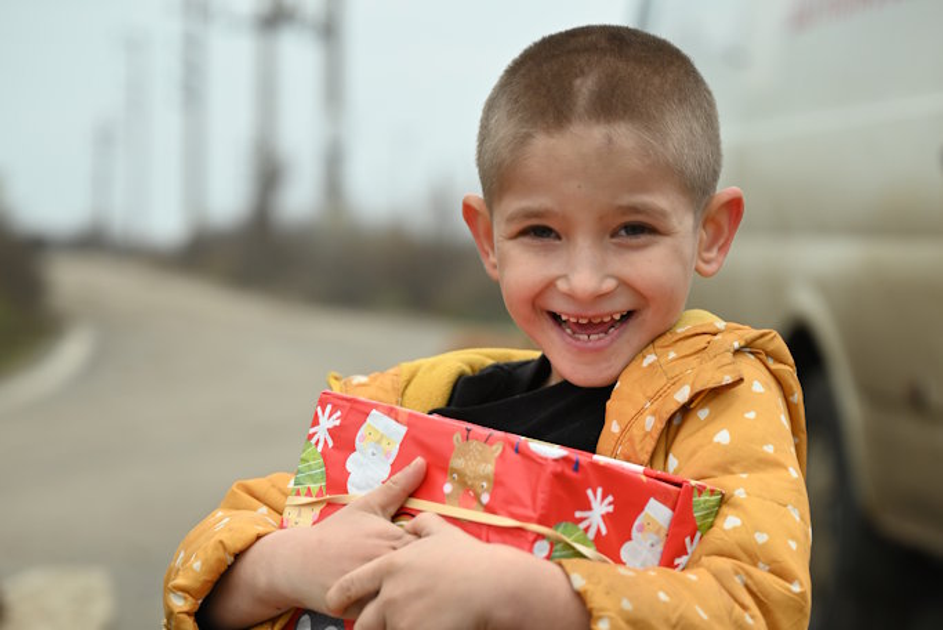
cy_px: 315
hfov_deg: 28.8
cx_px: 472
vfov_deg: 19.5
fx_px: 1834
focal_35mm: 70
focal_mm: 70
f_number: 3.2
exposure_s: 1/200
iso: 180
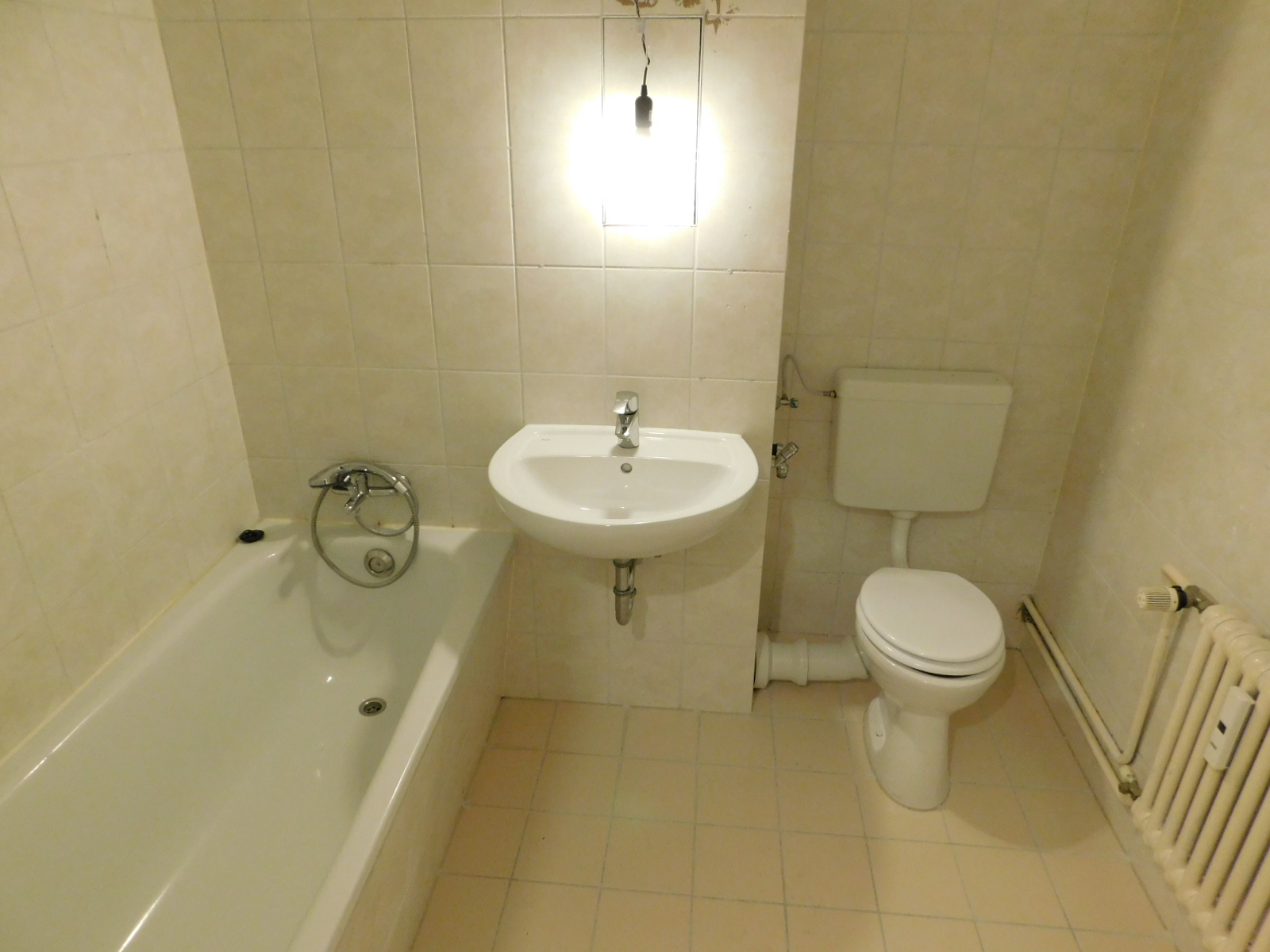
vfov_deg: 58.9
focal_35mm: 23
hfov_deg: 73.9
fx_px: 844
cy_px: 476
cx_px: 635
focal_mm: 4
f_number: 3
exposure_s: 1/25
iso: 400
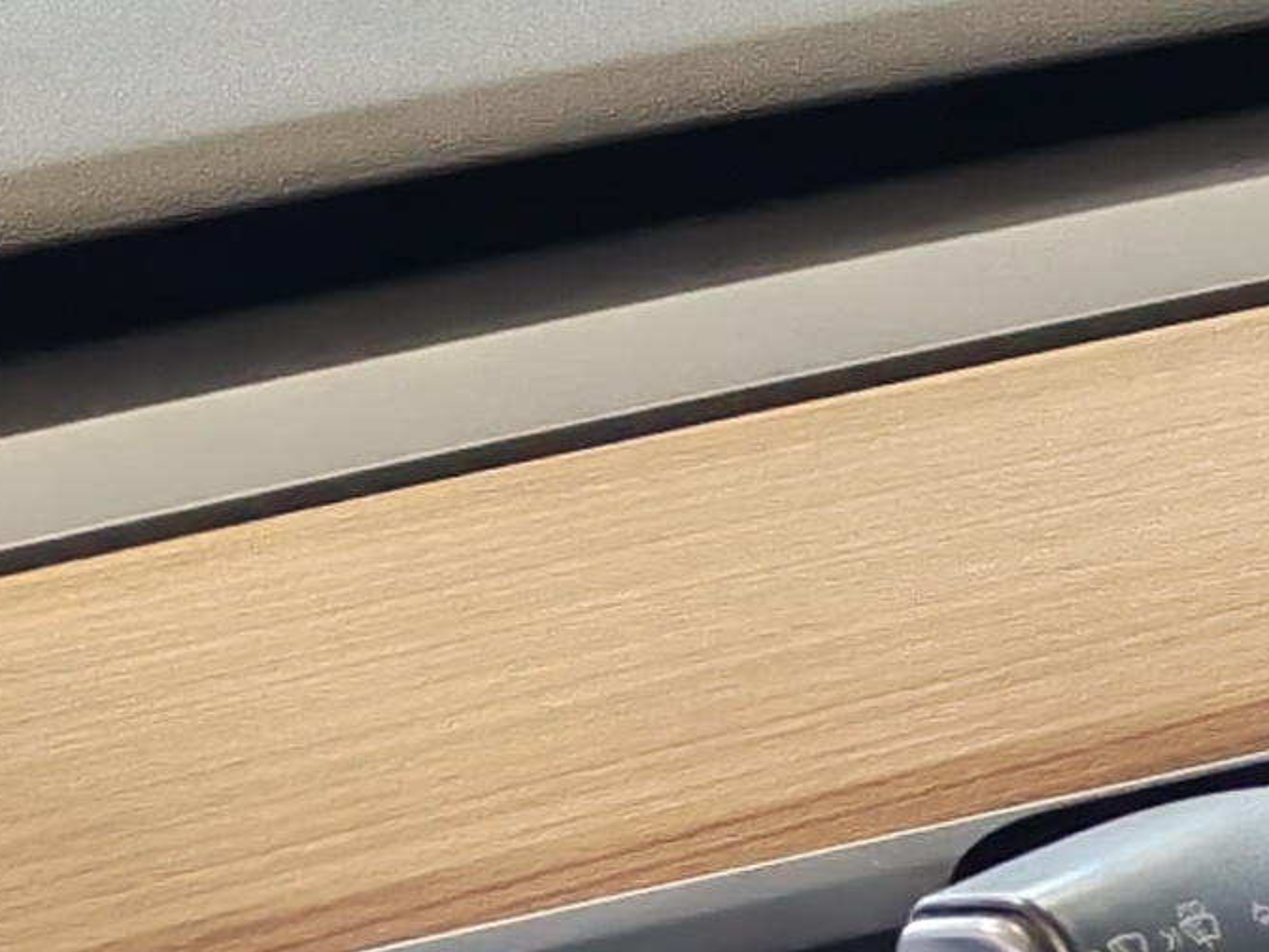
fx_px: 7369
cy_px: 1436
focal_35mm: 201
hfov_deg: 8.7
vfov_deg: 7.3
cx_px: 3356
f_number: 1.9
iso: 1169
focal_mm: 6.12
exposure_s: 1/100
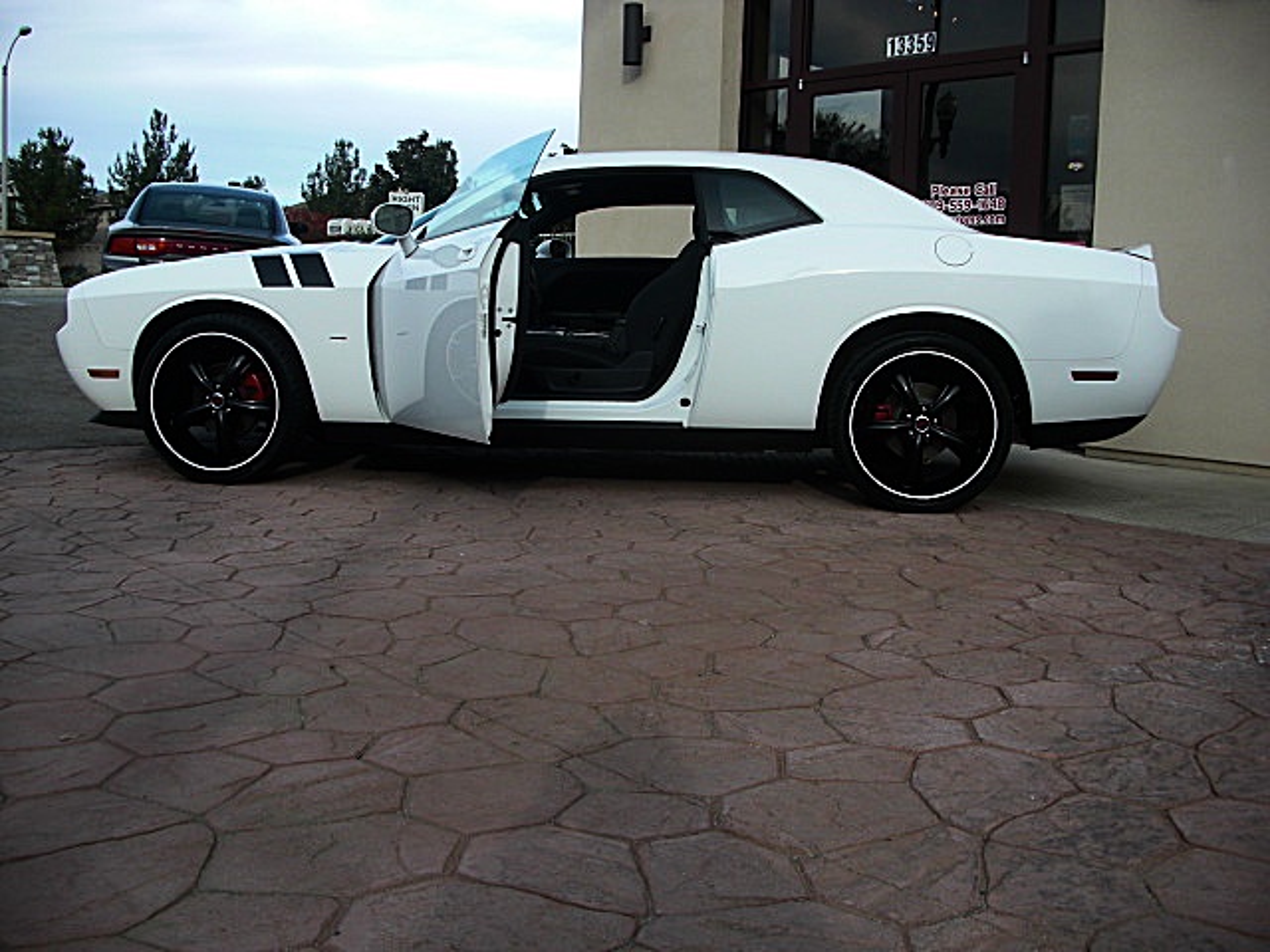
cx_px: 635
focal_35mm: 36
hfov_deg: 51.4
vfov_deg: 39.7
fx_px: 1321
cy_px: 476
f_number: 2.8
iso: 50
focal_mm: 6.3
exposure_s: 1/500
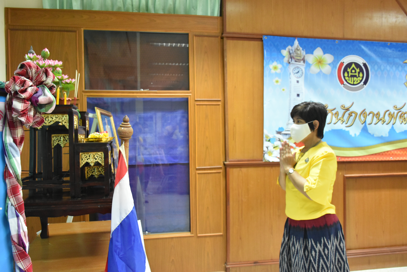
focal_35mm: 30
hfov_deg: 61.9
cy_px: 136
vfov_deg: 43.6
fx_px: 339
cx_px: 204
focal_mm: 20
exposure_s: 1/100
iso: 3200
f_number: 5
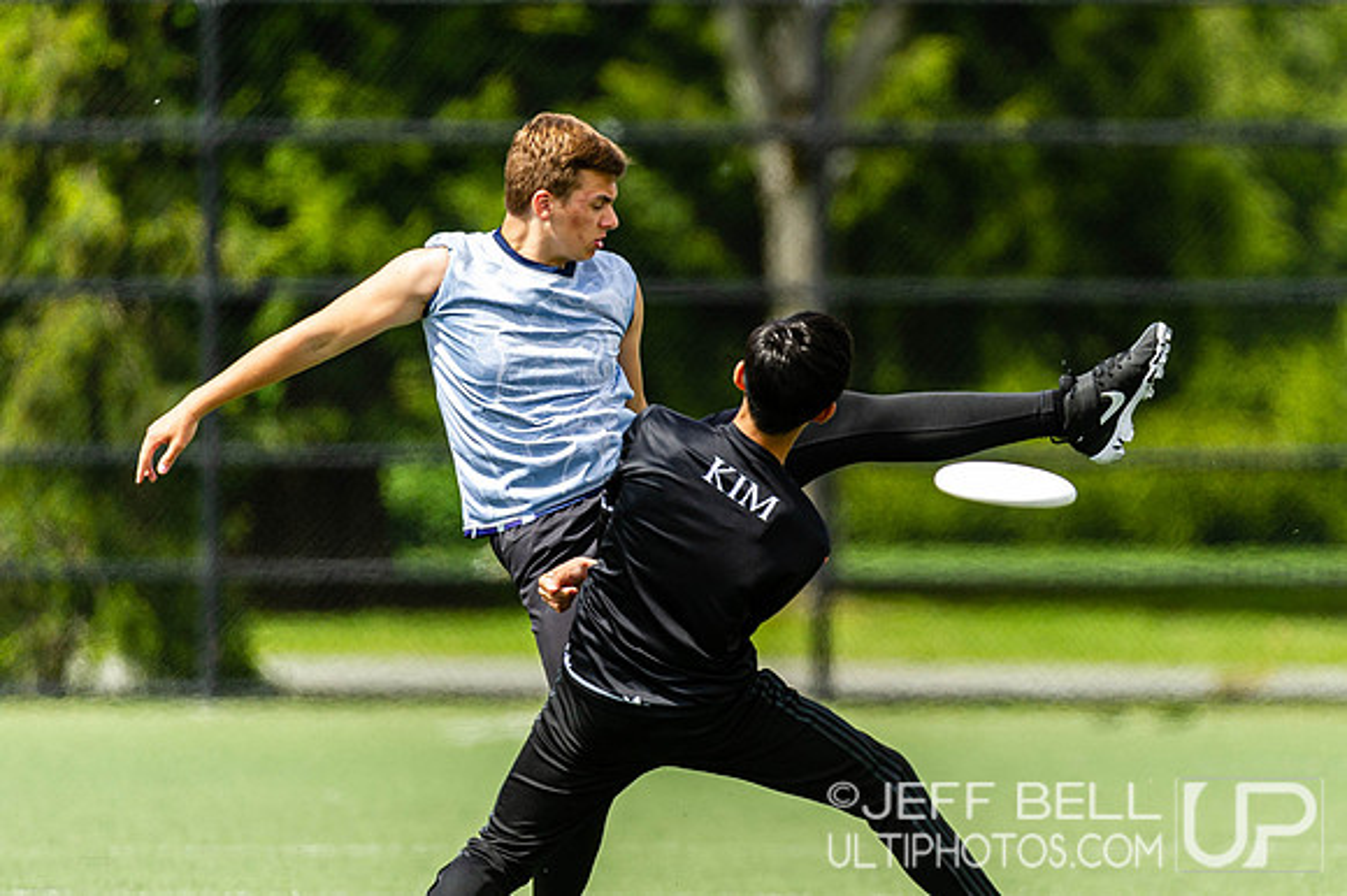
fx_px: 23082
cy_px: 458
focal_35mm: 617
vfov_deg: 2.2
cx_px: 874
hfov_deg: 3.3
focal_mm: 400
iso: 280
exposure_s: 1/1000
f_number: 4
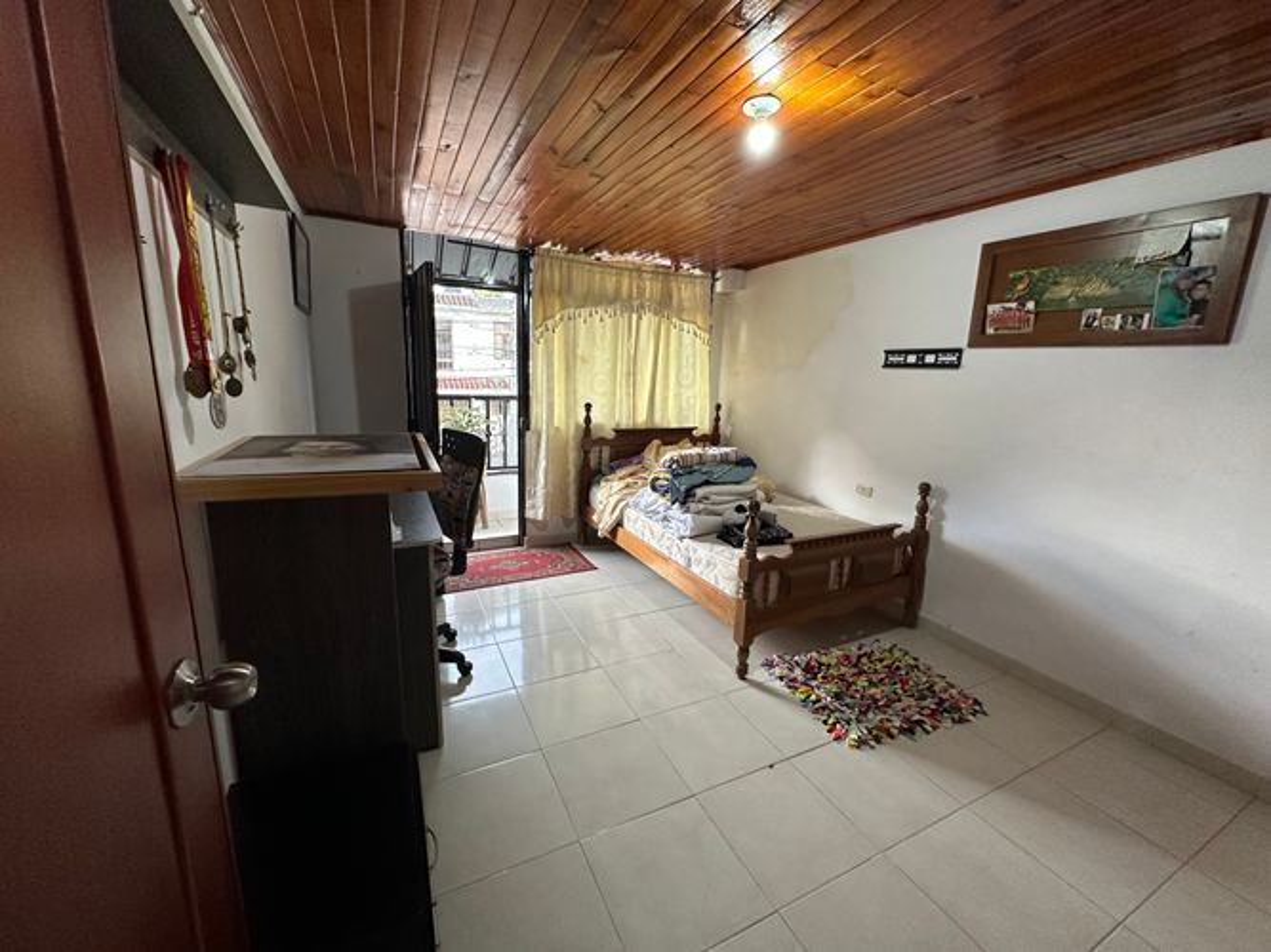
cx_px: 636
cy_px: 476
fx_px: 514
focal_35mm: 14
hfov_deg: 102.1
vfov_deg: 85.7
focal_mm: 2.22
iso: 320
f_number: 2.2
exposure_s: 1/60
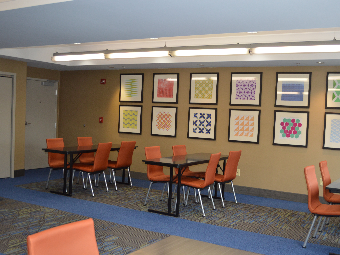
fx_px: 393
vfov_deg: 36.0
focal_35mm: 40
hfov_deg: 46.7
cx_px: 195
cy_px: 129
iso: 400
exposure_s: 1/80
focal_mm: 24
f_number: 4
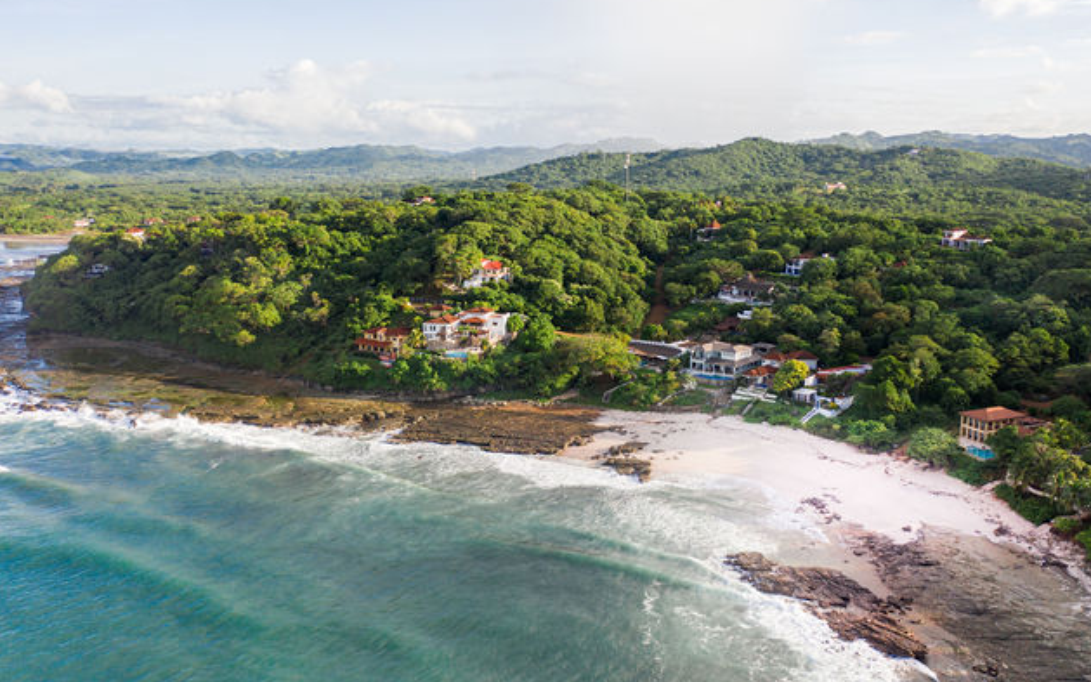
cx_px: 539
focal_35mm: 29
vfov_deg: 43.1
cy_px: 330
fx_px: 862
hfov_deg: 64.6
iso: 100
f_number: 2.8
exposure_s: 1/120
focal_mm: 10.26
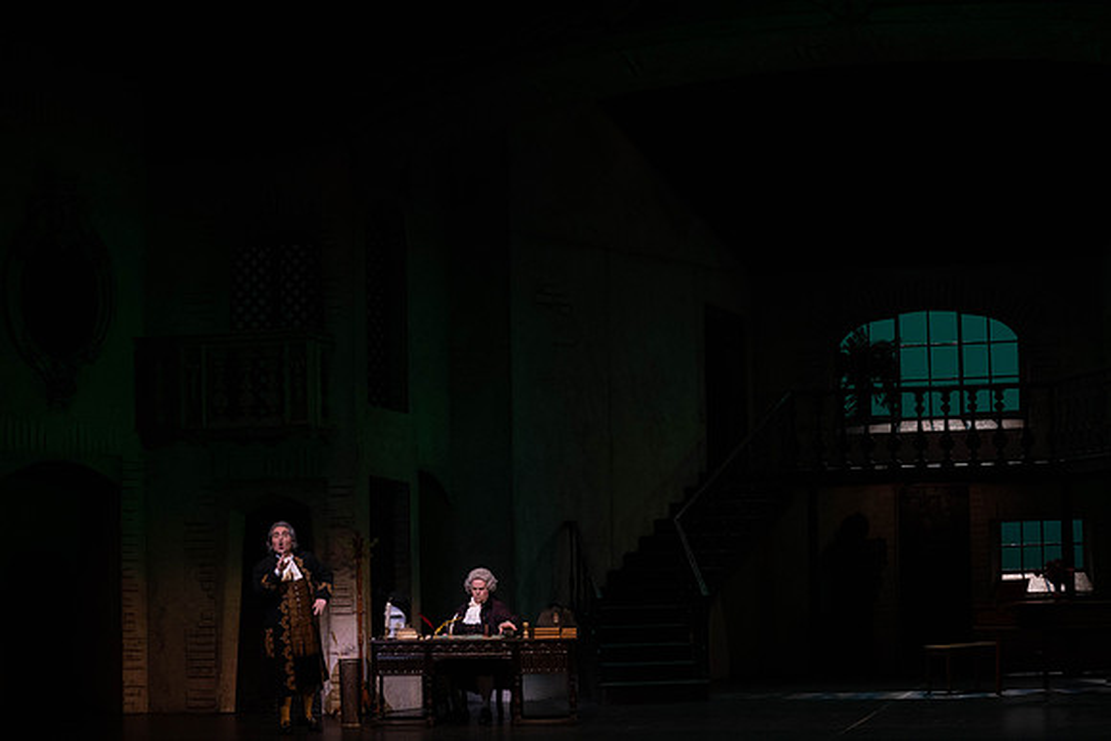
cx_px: 556
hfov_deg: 28.8
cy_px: 370
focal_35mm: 70
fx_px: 2161
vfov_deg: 19.5
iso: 3200
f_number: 9
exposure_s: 1/250
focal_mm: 70
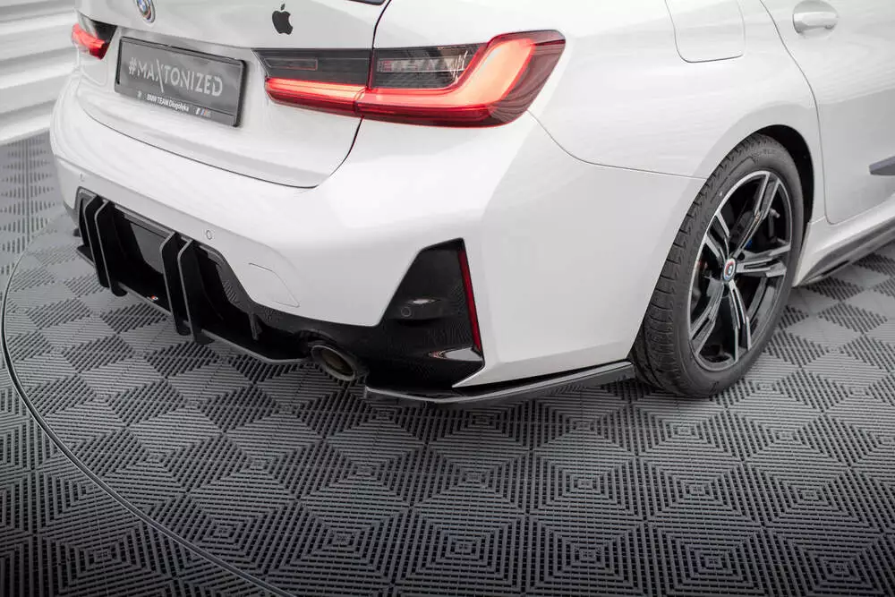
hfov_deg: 51.3
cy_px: 310
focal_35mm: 37
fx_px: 932
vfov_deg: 35.5
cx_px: 472
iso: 500
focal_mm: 35
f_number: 2.5
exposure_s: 1/125
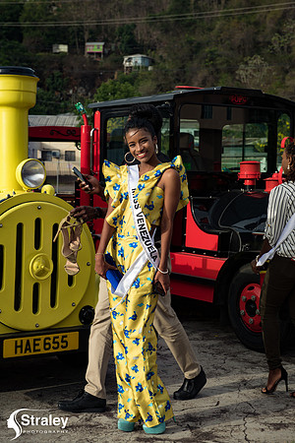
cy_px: 222
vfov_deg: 30.5
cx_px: 148
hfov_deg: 20.6
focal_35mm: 66
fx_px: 811
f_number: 6.3
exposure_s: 1/250
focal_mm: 66
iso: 80
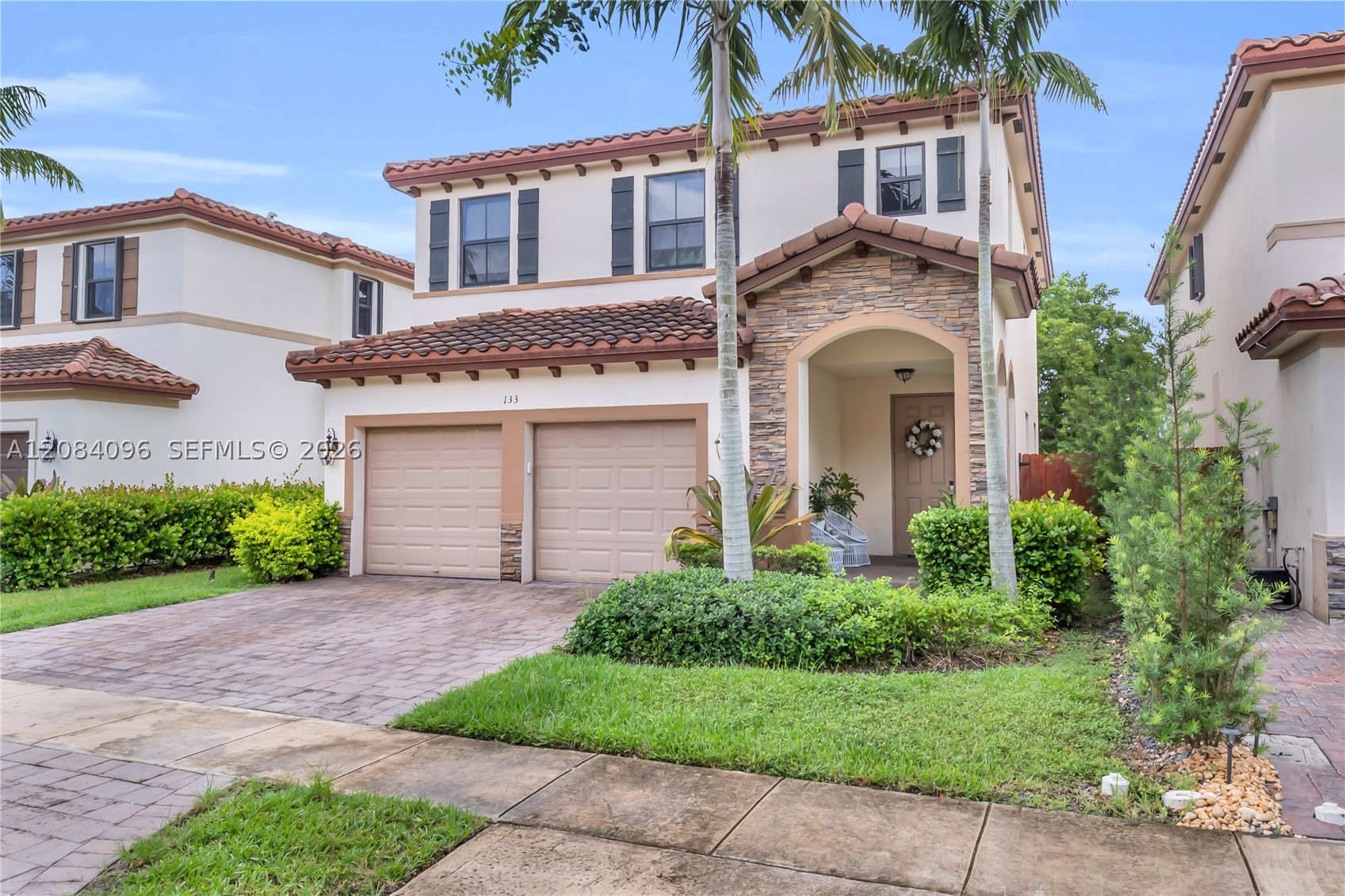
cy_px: 448
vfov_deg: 51.3
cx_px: 672
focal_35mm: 25
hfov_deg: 71.5
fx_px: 934
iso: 100
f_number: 11
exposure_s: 1/40
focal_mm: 17
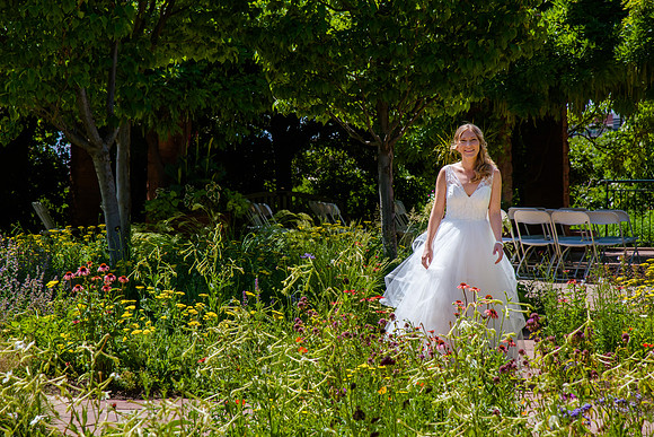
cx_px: 307
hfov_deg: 18.1
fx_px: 2051
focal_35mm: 113
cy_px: 218
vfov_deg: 12.1
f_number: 10
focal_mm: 105
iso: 200
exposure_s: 1/500
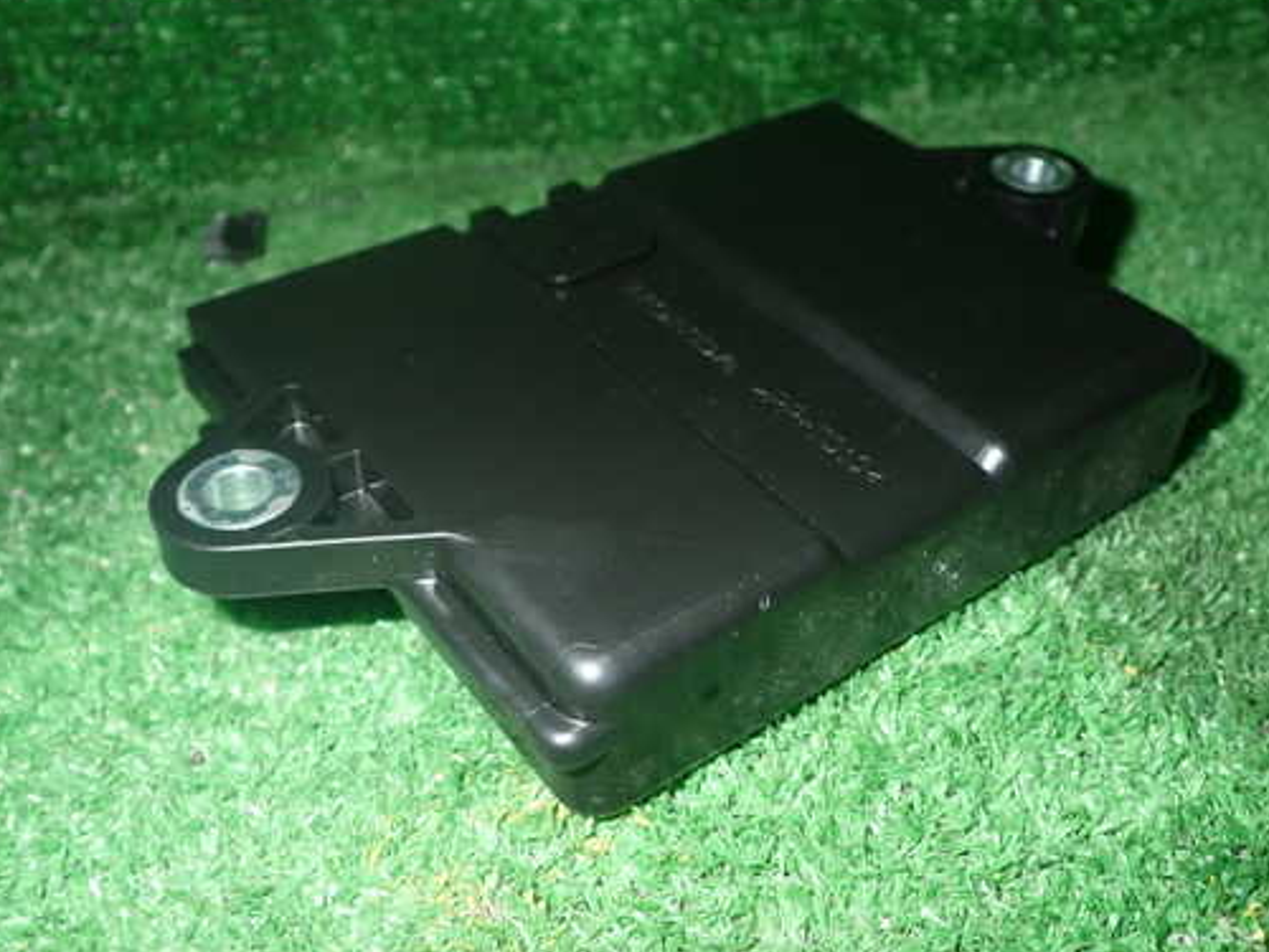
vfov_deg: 39.6
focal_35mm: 36
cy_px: 452
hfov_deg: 51.2
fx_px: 1320
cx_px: 708
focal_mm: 5.4
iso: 320
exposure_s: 1/30
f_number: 6.3
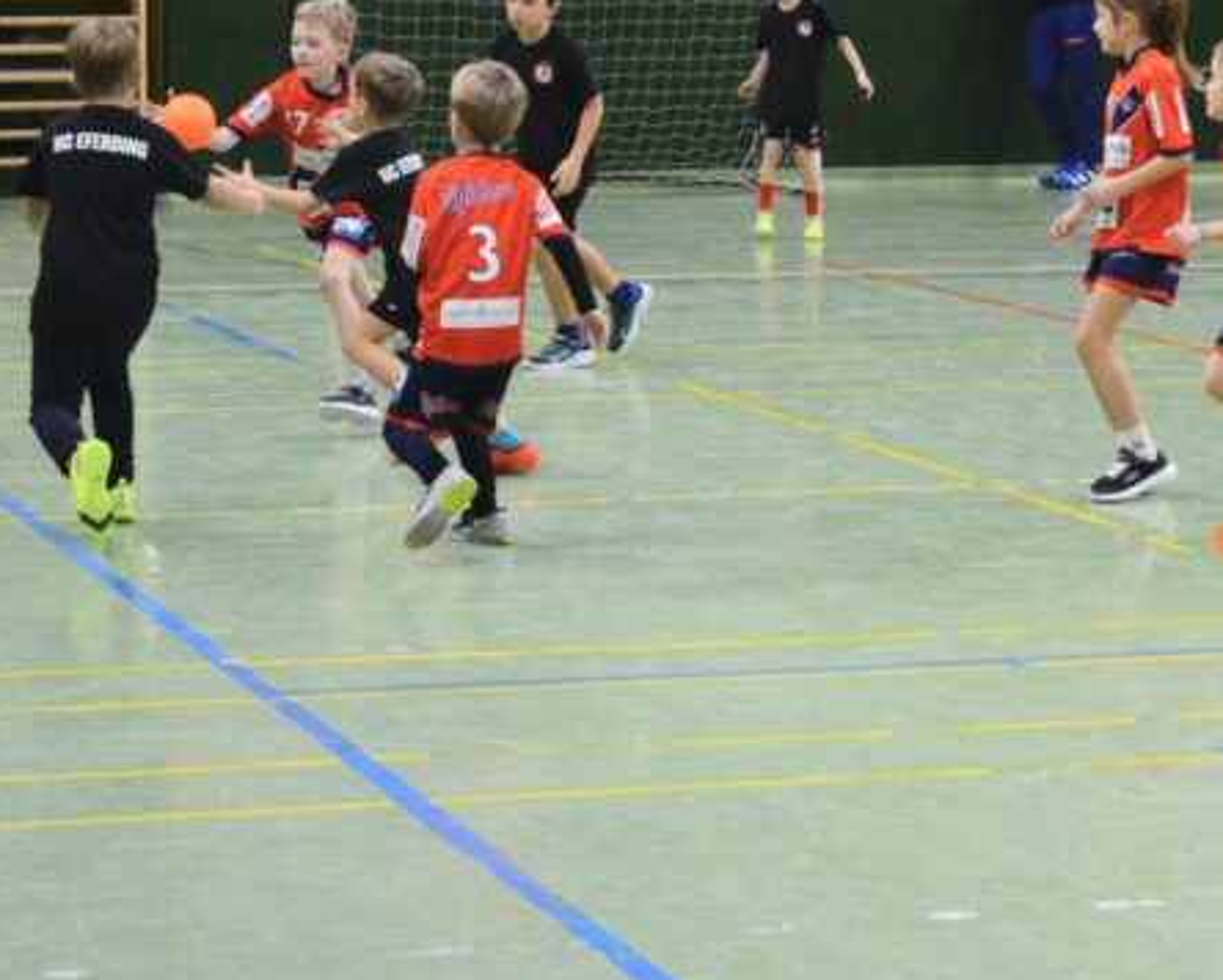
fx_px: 4456
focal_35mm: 123
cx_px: 1003
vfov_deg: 12.5
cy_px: 179
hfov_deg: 15.5
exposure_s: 1/250
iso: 1600
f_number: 5
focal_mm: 38
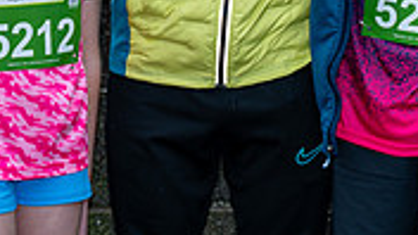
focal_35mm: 180
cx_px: 266
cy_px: -113
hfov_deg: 12.0
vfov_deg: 6.7
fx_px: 1995
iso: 100
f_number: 4
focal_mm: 52
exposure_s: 1/200
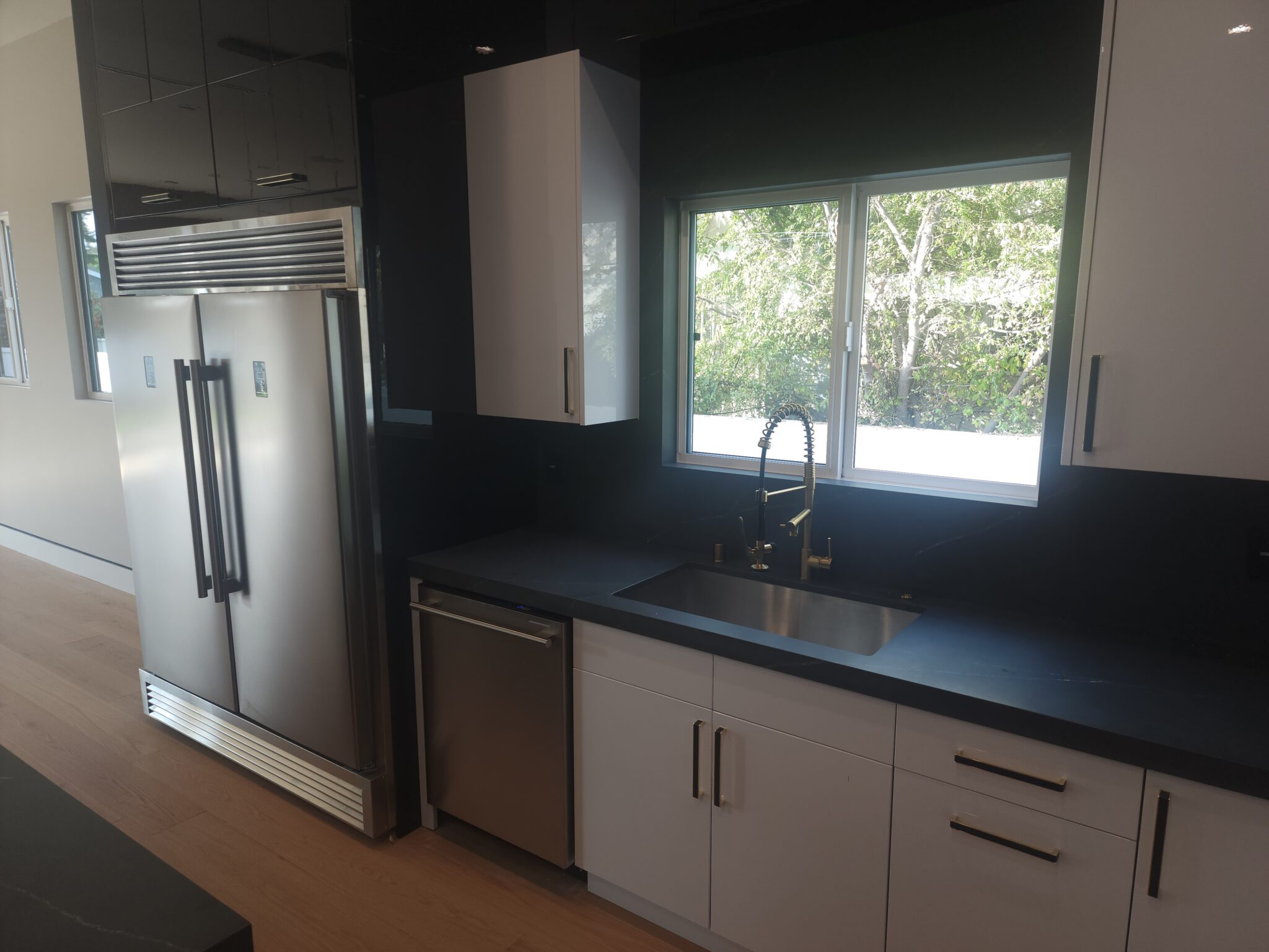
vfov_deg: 58.9
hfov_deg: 73.9
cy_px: 476
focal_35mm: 23
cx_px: 634
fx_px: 843
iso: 40
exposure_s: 1/60
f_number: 1.8
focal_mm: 6.4
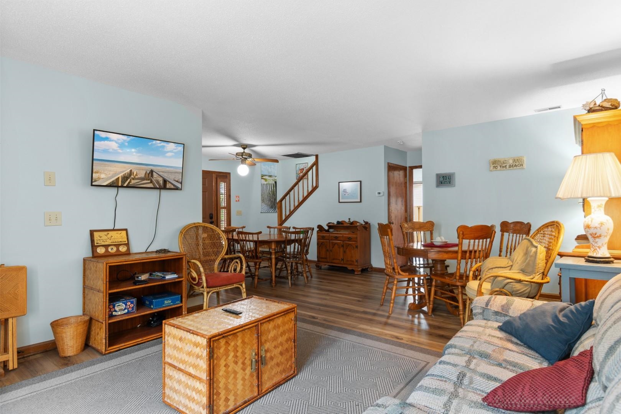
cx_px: 310
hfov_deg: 86.9
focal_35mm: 19
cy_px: 207
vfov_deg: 64.6
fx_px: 328
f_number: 4.8
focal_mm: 13
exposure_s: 1/2
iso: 100
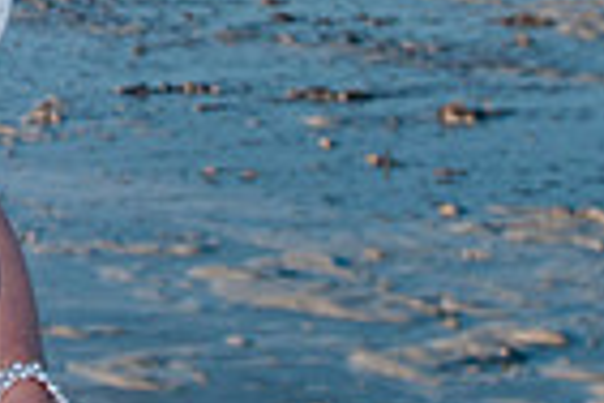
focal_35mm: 312
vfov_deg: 4.4
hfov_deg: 6.5
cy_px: -289
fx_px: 5234
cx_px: -244
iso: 100
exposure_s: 1/250
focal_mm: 50
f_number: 11
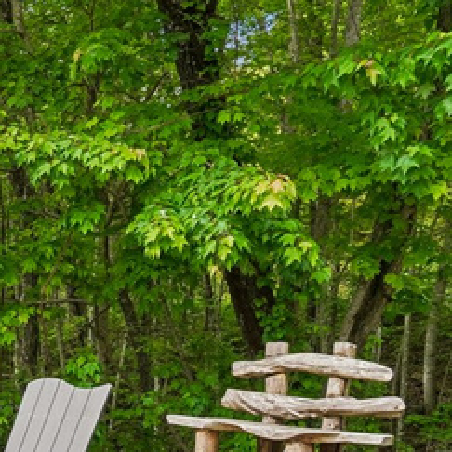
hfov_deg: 21.7
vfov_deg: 26.0
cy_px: 441
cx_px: -268
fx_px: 931
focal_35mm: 63
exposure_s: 1/40
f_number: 8
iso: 100
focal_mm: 10
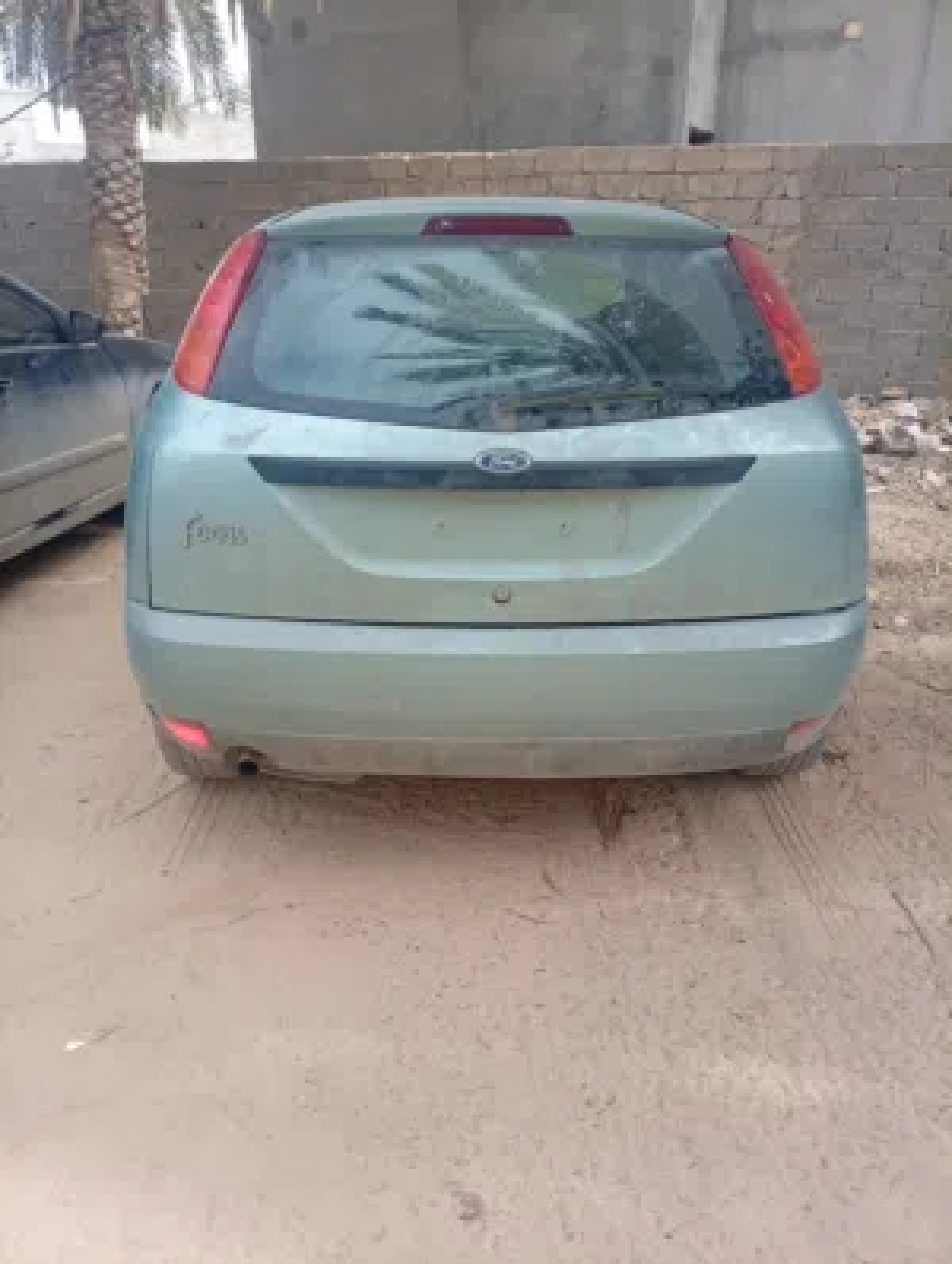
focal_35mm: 27
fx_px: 987
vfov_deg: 65.2
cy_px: 632
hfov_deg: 51.5
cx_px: 476
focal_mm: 3.84
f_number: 1.8
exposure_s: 1/351
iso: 51
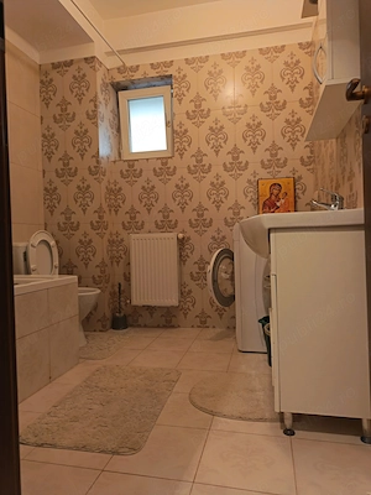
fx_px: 343
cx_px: 186
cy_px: 248
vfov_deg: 71.6
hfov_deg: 56.8
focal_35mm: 24
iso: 2517
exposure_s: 1/33.3
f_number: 1.75
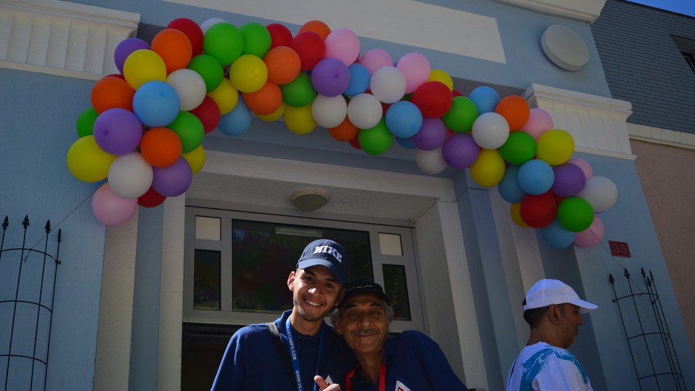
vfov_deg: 30.0
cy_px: 209
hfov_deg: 50.9
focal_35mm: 40
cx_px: 317
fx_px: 729
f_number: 3.8
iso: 100
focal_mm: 23
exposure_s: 1/1250
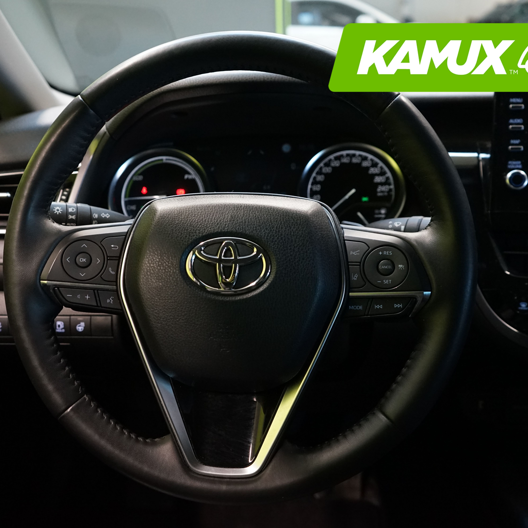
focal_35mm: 36
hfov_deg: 45.9
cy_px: 264
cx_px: 228
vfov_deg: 46.0
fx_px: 621
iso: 3200
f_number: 4.5
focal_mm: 28
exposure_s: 1/30
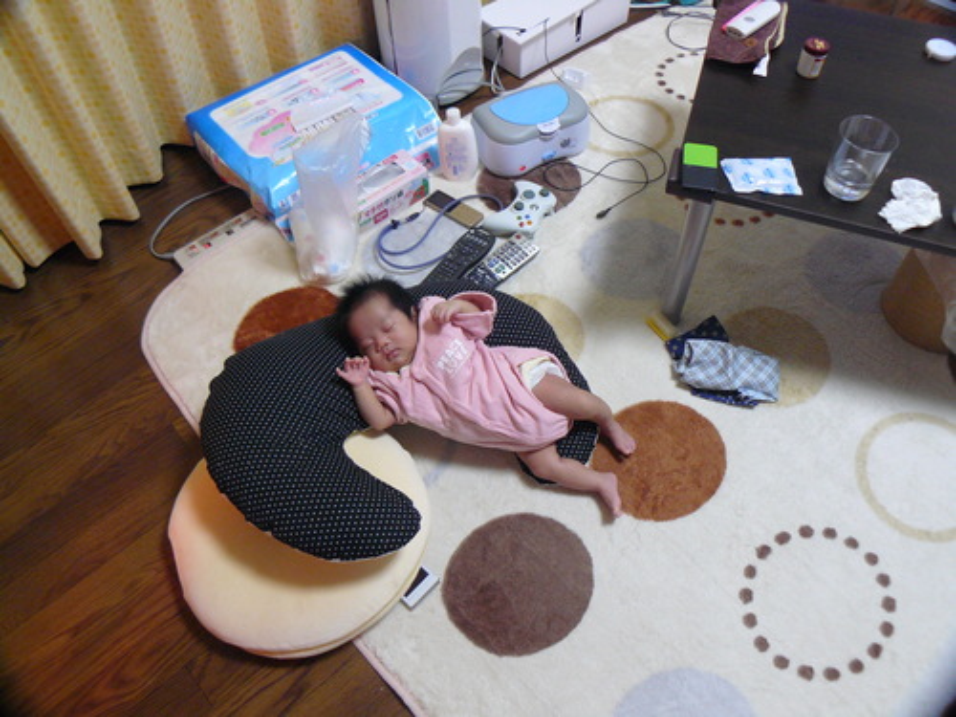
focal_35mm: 36
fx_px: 994
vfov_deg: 39.7
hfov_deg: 51.4
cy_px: 358
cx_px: 478
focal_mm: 6
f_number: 2.8
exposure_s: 1/10
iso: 200
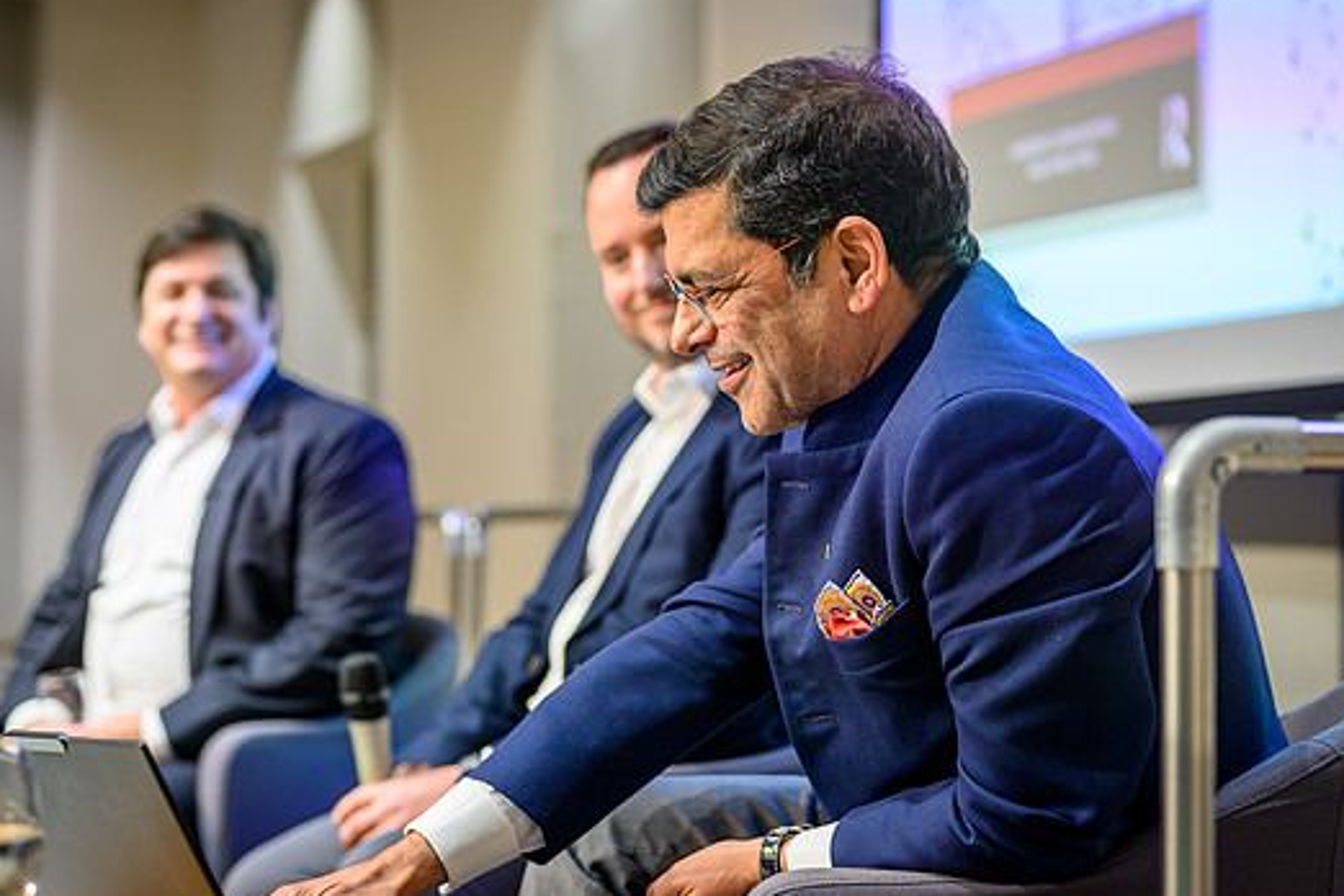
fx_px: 3136
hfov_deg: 24.2
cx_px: 639
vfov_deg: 16.3
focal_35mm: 84
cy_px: 480
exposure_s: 1/160
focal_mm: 50
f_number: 2.2
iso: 250
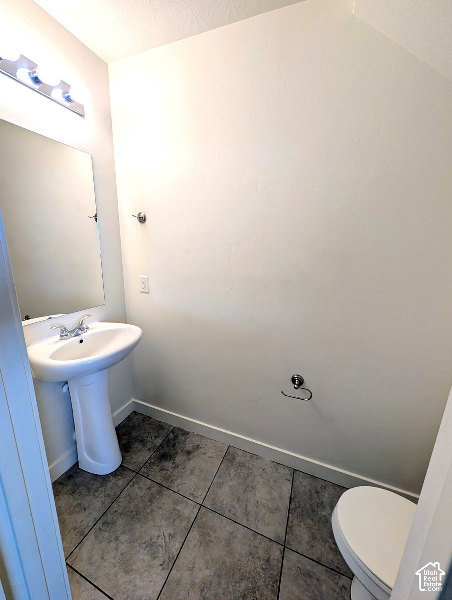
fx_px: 208
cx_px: 226
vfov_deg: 110.4
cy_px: 300
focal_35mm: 12
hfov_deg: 94.7
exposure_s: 1/120
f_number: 1.7
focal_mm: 2.02
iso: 76
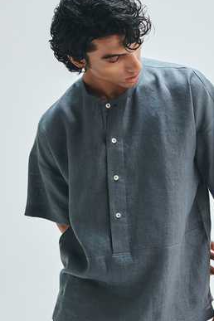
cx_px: 131
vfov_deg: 21.4
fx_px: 847
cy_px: 181
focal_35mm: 95
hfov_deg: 14.4
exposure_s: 1/125
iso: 400
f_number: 8
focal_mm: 70
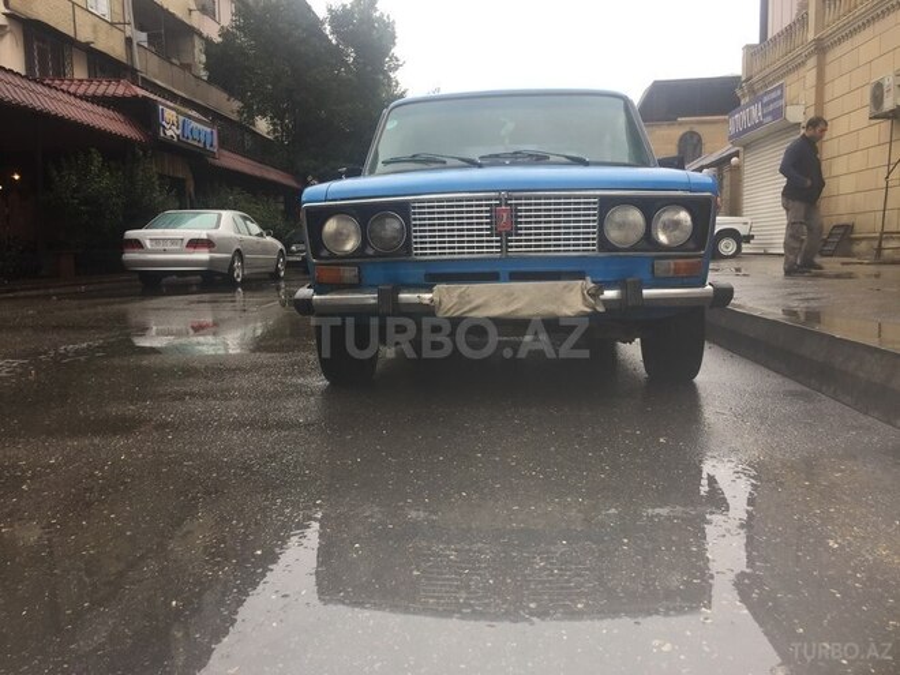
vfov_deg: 48.2
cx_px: 450
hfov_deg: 61.7
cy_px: 338
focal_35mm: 29
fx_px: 754
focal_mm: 4.15
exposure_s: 1/100
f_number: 2.2
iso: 32
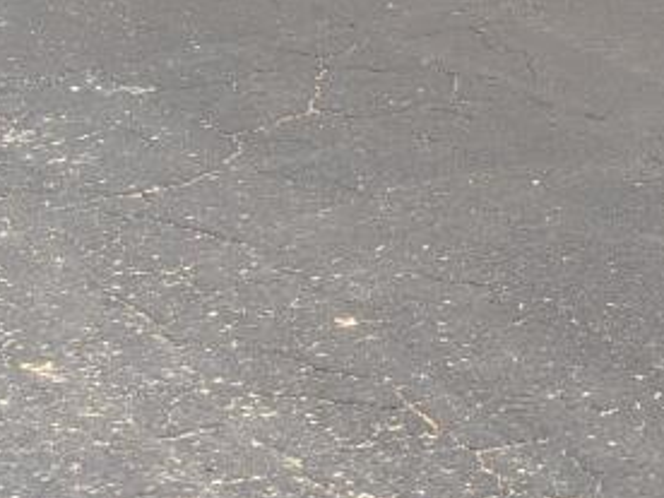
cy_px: -755
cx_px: 701
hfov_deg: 11.2
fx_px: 3338
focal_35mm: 174
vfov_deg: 7.8
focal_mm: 6.9
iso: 21
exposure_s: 1/748
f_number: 1.68
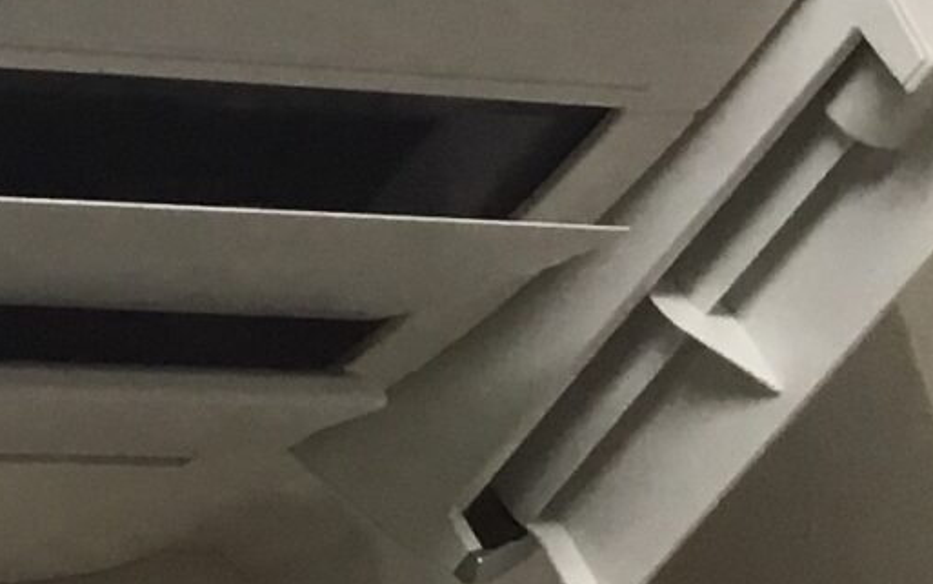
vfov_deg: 7.8
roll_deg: +8.5
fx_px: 4171
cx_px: -855
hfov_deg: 11.6
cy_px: -429
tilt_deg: +27.9
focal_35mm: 164
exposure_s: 1/30
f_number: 2.4
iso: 25
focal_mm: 3.3
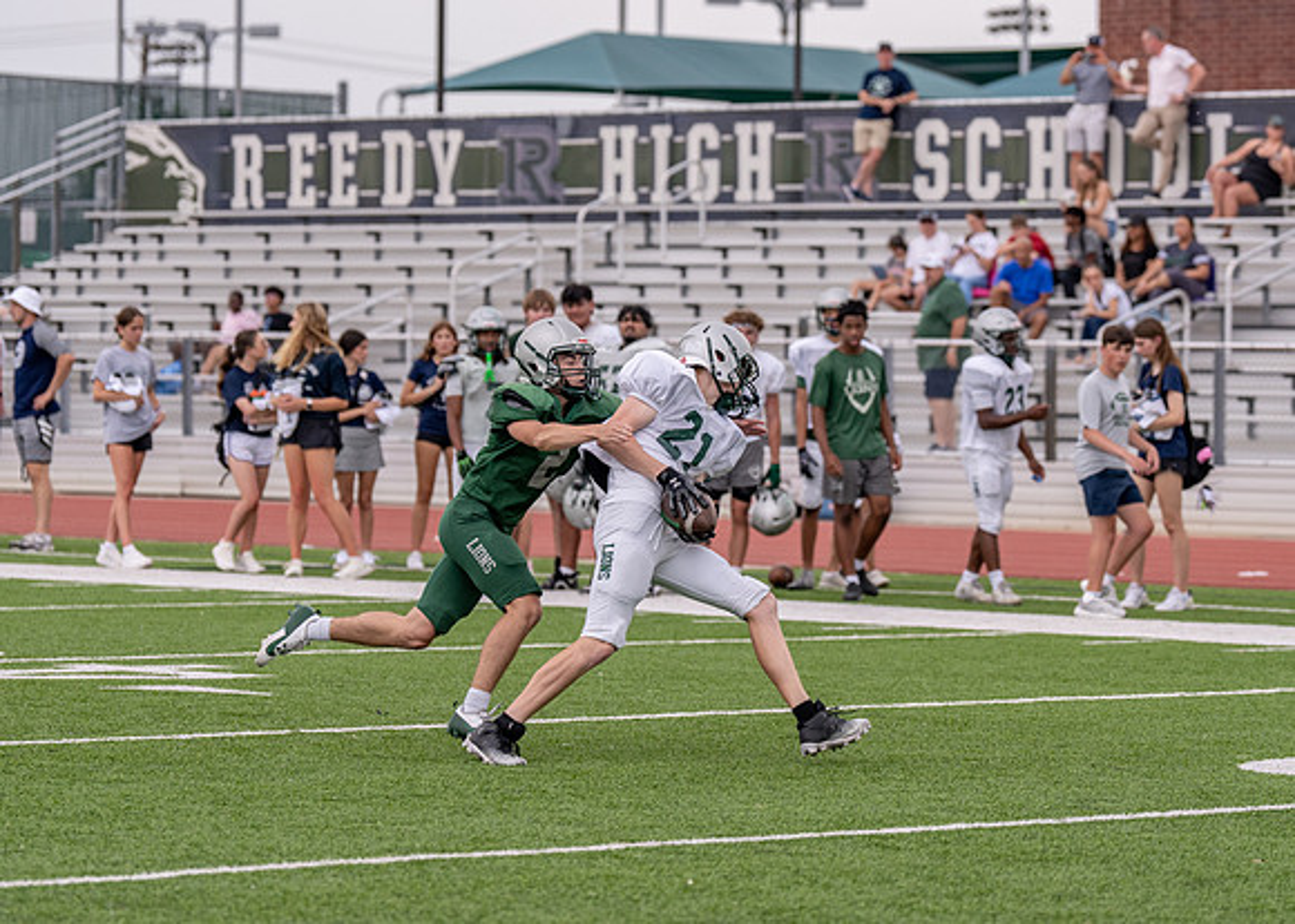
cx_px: 729
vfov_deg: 9.0
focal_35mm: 160
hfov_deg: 12.6
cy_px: 367
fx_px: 5885
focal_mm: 111
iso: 320
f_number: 2.8
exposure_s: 1/3200
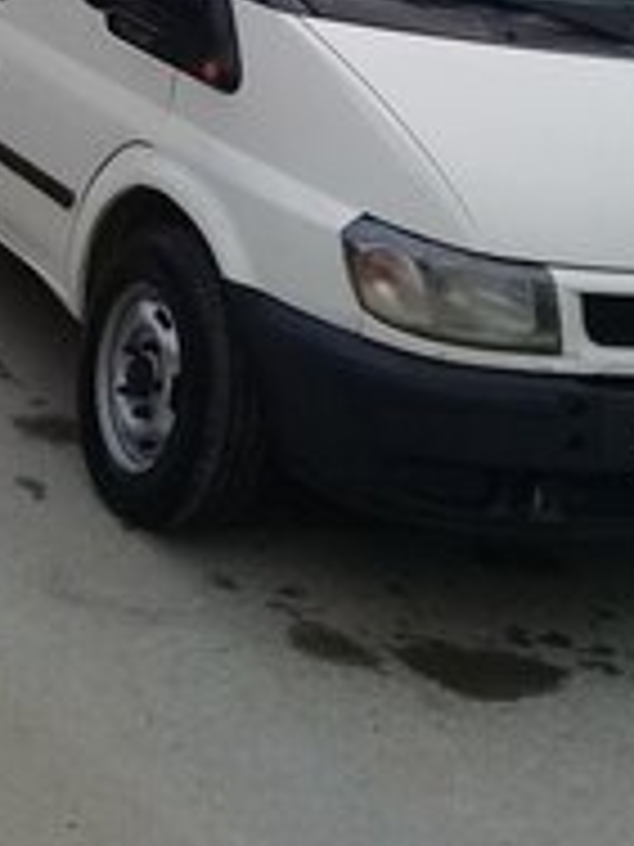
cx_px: 58
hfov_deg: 17.7
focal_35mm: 82
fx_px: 2002
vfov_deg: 22.6
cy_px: -54
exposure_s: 1/114
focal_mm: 3.3
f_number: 2.2
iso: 50
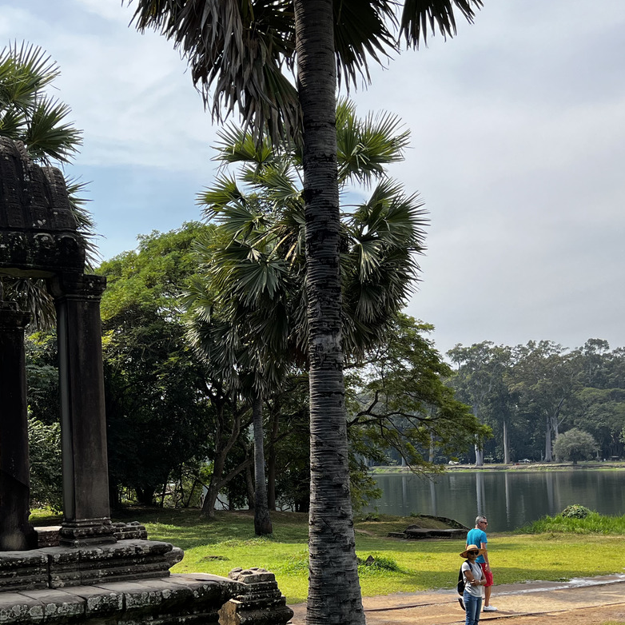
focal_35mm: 47
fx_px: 960
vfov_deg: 35.5
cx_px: 249
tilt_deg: +0.7
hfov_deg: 35.9
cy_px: 442
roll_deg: +2.1
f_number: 1.5
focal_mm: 5.7
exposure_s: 1/2632
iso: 50
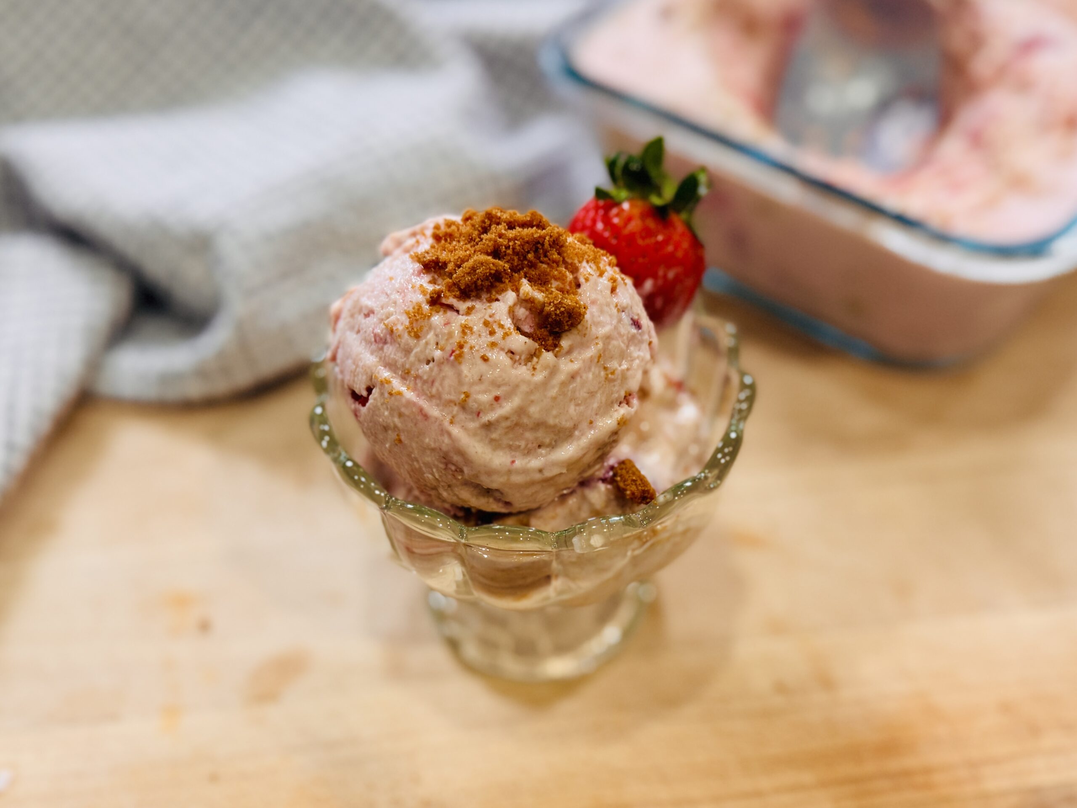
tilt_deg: -50.4
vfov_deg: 56.8
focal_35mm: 24
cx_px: 538
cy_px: 404
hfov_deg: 71.6
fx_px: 747
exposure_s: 1/120
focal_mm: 6.76
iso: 125
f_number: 1.78
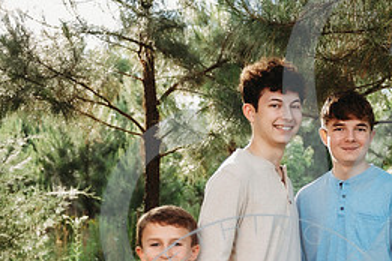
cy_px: 242
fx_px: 653
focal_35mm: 60
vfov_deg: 22.0
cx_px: 338
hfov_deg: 32.1
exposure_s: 1/200
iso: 80
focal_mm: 27
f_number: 2.8
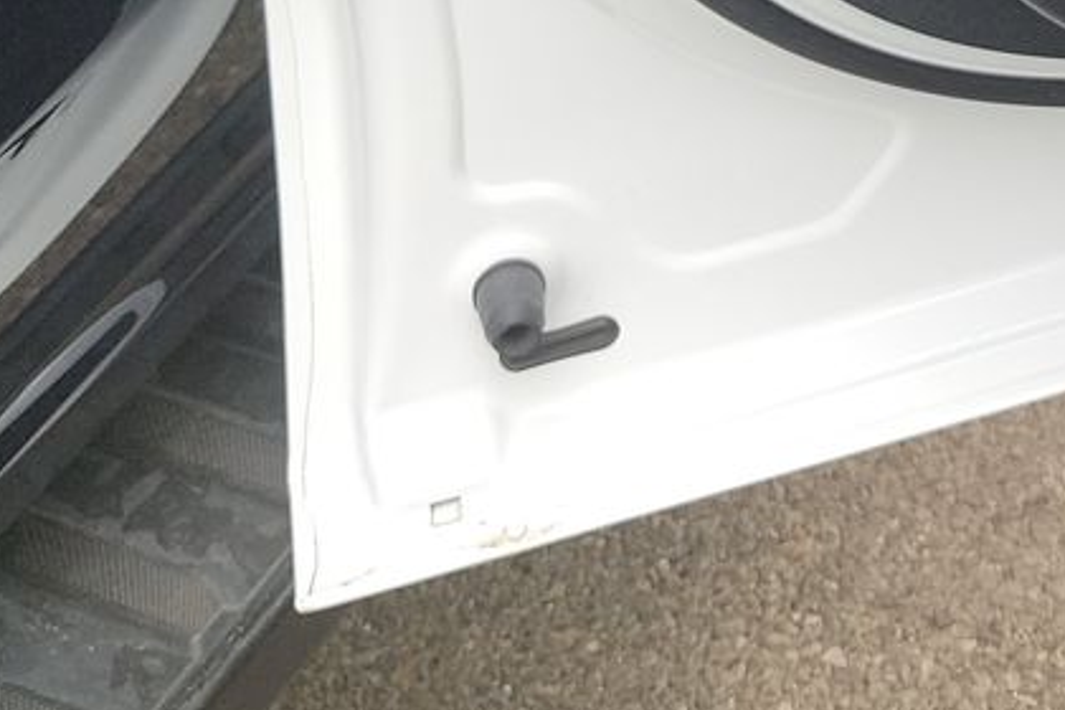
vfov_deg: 12.4
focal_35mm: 95
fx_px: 2810
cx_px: 1565
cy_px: -794
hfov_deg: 19.0
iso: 54
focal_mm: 6.7
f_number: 1.8
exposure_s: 1/119
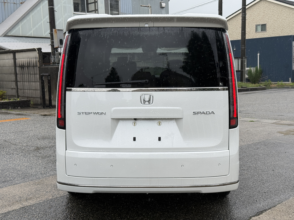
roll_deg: +2.1
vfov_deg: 30.3
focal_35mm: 48
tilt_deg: -6.1
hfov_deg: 39.7
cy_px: 110
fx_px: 408
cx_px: 147
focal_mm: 6.76
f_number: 1.78
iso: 64
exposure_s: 1/810
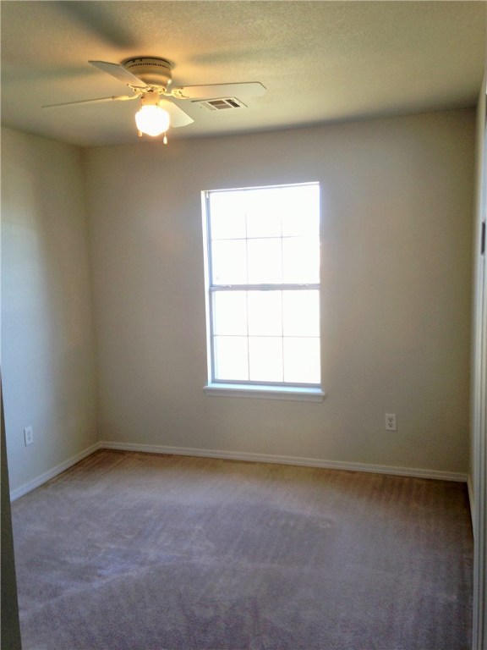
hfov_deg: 42.9
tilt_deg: -7.5
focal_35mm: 33
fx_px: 619
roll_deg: +1.4
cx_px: 244
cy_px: 325
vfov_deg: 55.4
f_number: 2.4
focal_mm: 4.12
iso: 50
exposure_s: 1/40
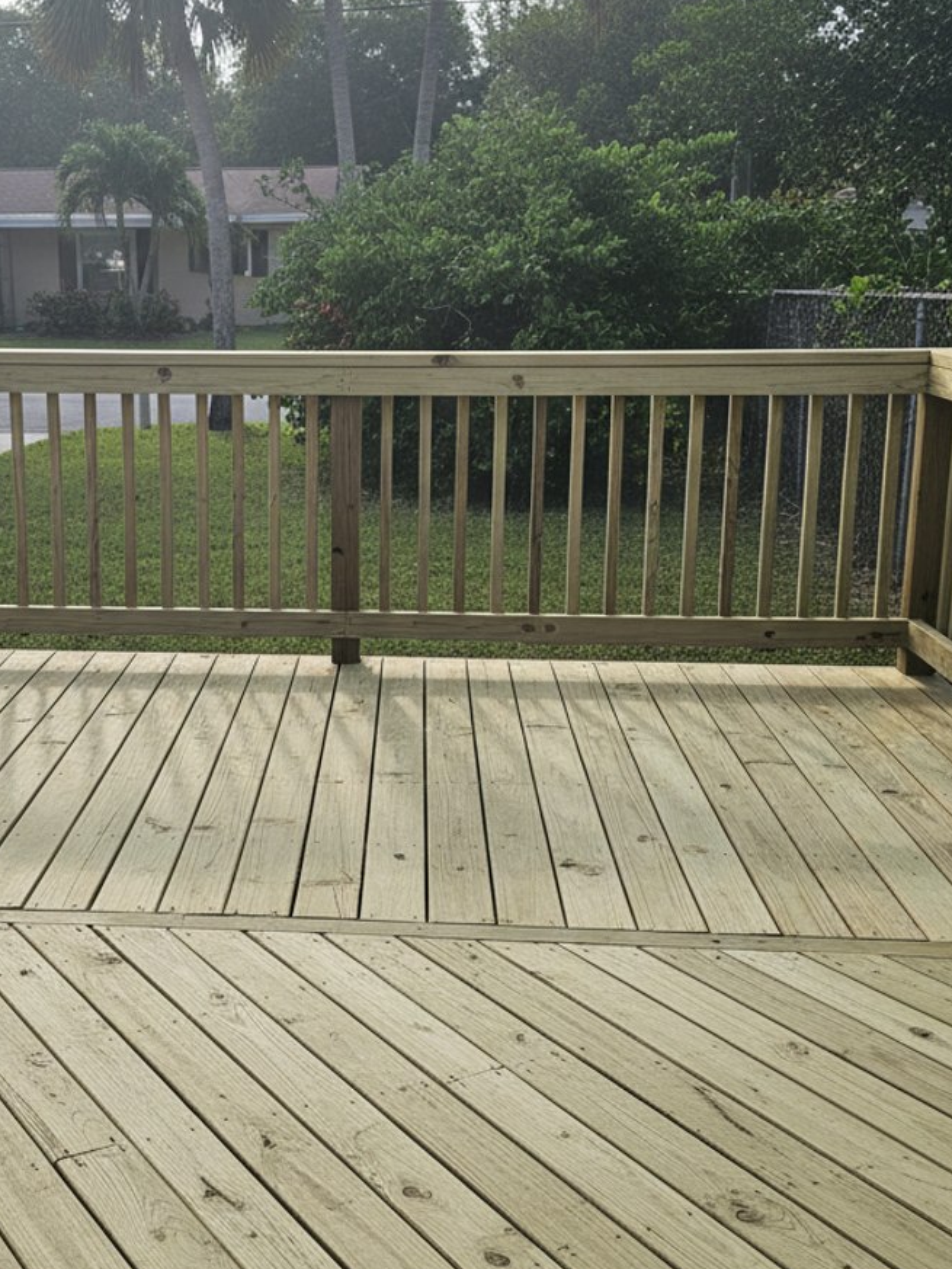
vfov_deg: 55.3
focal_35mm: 33
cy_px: 619
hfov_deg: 42.0
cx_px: 276
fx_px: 1210
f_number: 1.68
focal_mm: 6.8
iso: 1312
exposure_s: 1/517
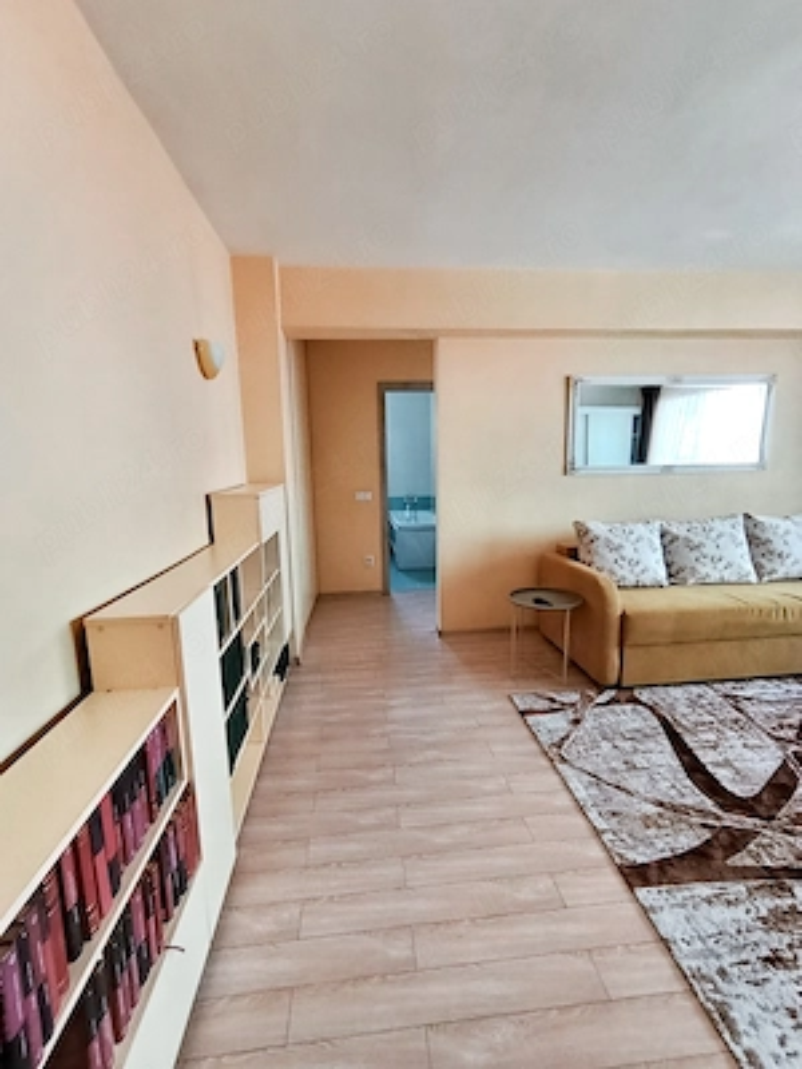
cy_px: 534
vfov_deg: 94.5
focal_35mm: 16
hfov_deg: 78.1
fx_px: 494
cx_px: 401
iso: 252
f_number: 2.2
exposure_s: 1/50
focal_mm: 1.65
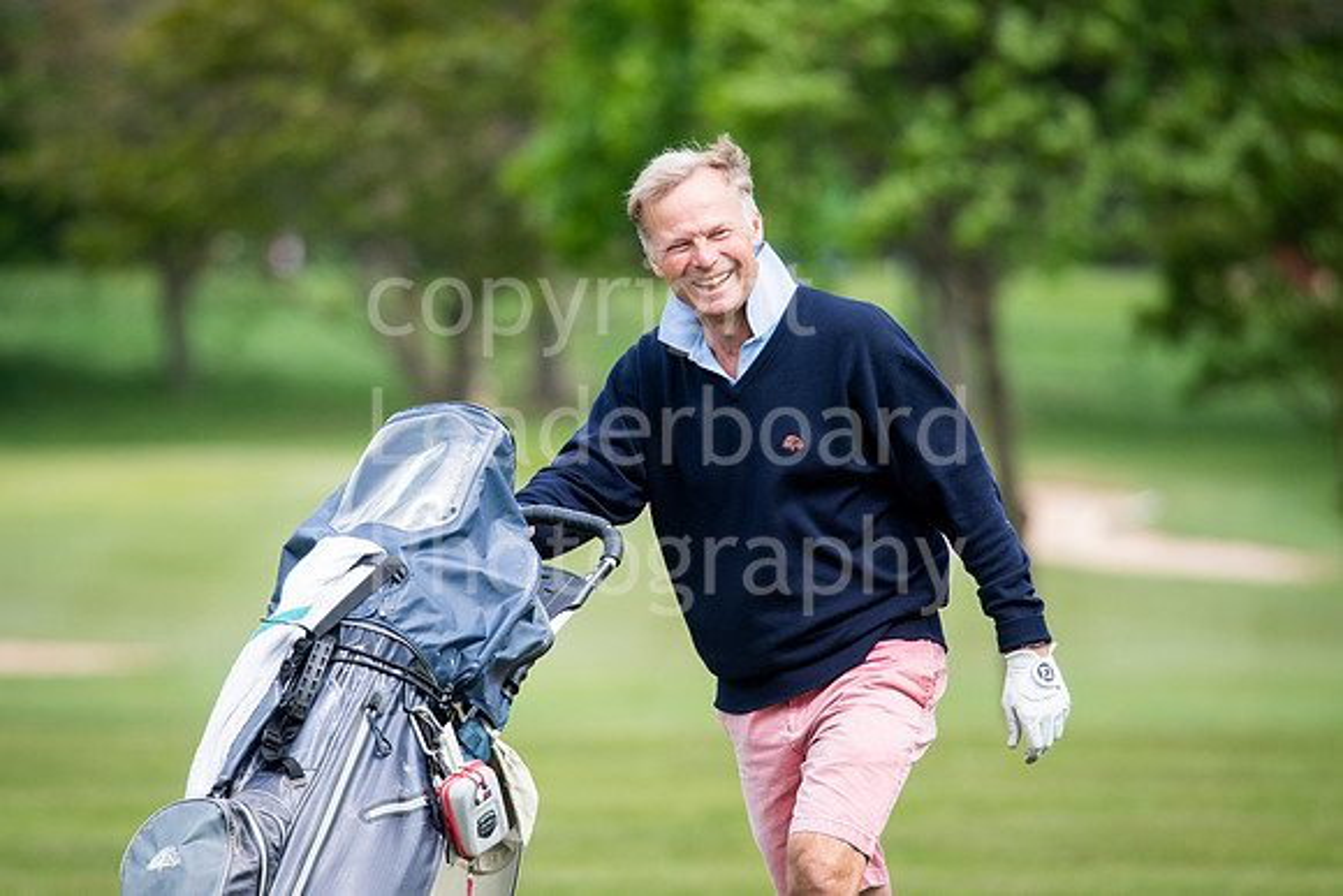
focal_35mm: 450
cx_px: 672
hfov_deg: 4.6
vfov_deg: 3.1
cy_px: 448
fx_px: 16791
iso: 500
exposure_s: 1/2000
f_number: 4.5
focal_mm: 300
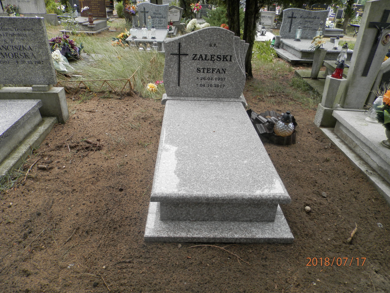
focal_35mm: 25
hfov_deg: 69.4
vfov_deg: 54.9
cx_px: 195
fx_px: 282
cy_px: 146
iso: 80
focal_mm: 4.5
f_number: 3.1
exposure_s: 1/160
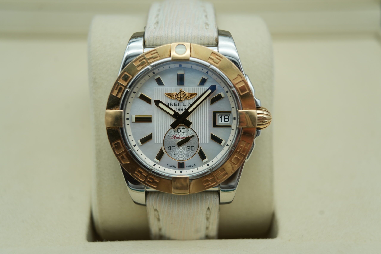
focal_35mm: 35
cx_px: 190
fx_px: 370
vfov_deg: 37.9
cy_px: 127
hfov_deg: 54.4
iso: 400
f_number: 5
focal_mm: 35
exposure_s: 1/250
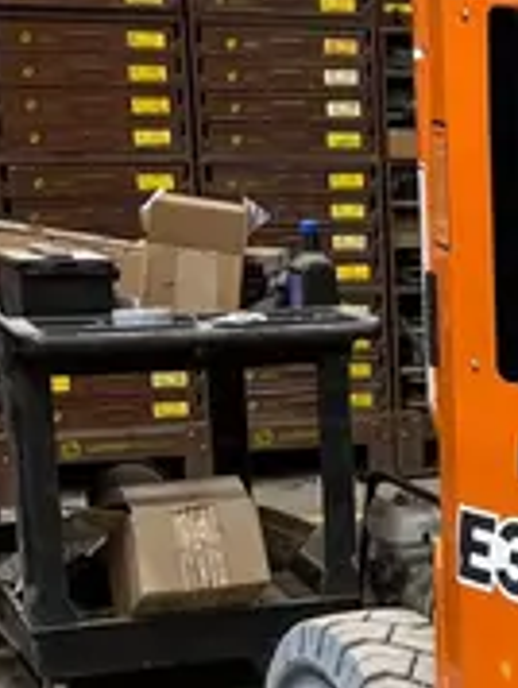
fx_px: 2130
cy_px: 609
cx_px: 939
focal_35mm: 107
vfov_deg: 18.1
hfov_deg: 12.6
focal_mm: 5.1
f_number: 1.6
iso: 125
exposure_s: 1/60
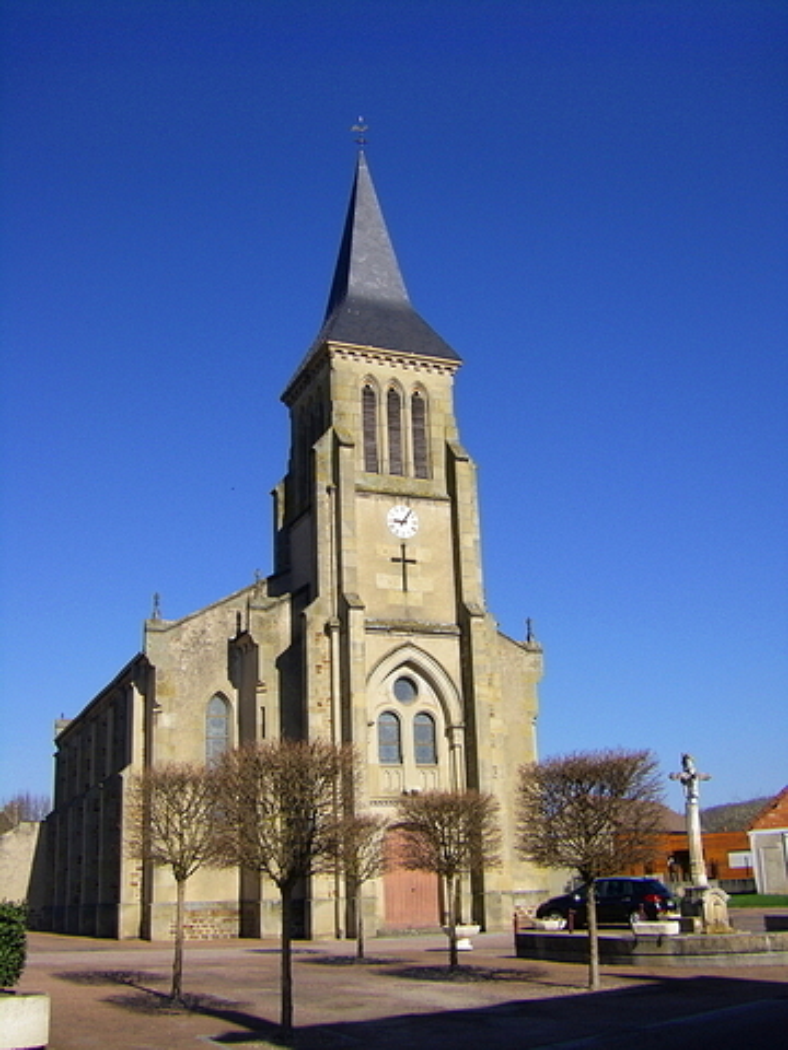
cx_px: 394
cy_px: 525
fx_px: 1153
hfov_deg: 37.7
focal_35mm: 38
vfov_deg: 49.0
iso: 64
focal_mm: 6.3
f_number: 7
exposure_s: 1/200
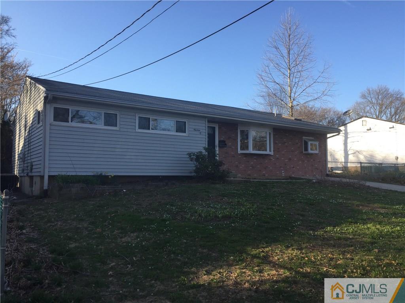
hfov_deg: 61.7
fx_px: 339
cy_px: 152
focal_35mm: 29
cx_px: 202
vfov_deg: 48.2
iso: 32
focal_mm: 4.15
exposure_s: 1/557
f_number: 2.2
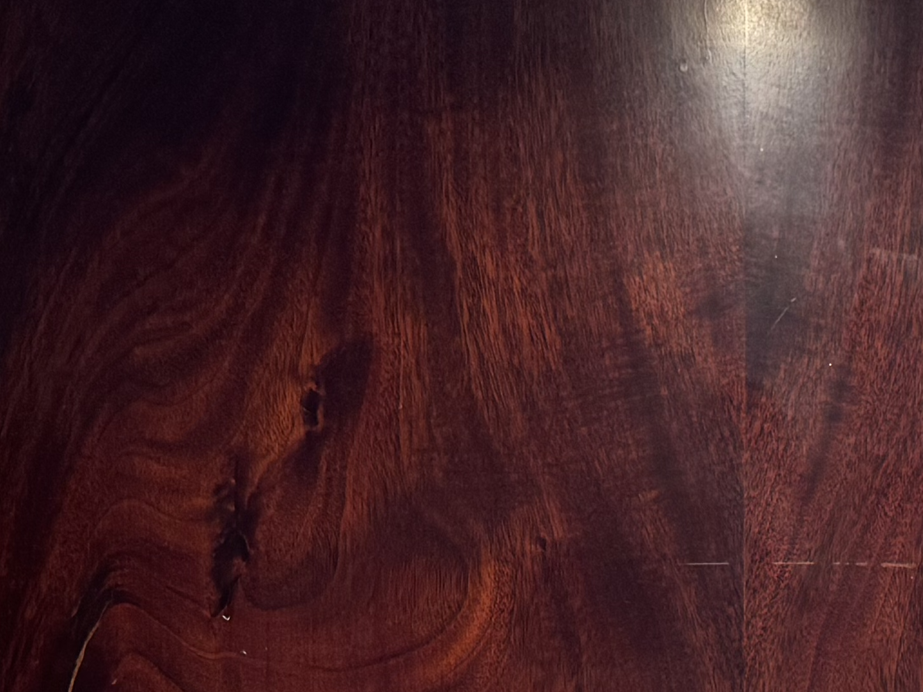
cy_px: 1048
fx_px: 2533
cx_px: 945
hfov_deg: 20.0
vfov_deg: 14.5
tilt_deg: -0.1
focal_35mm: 95
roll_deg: -0.6
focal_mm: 6.76
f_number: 1.78
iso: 200
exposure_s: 1/60
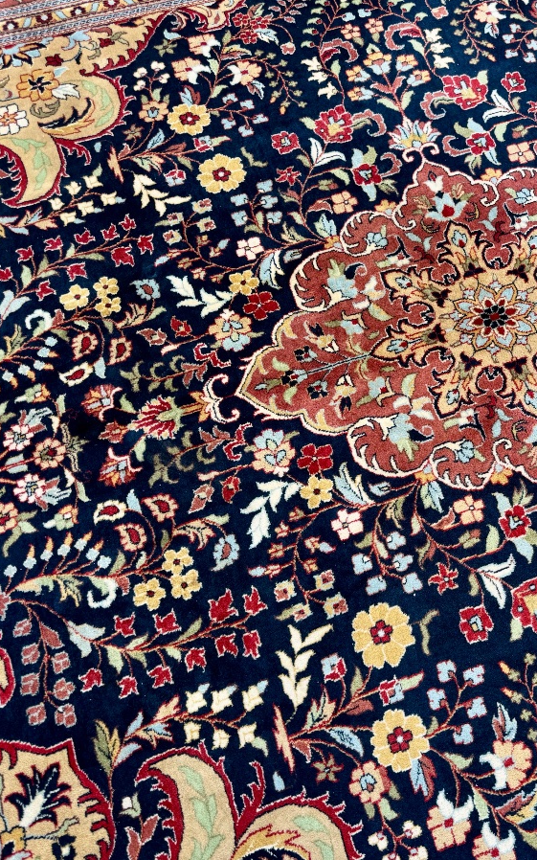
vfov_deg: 56.7
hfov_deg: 35.2
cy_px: 430
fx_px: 796
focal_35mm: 34
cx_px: 478
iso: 80
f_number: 1.78
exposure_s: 1/451
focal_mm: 6.76
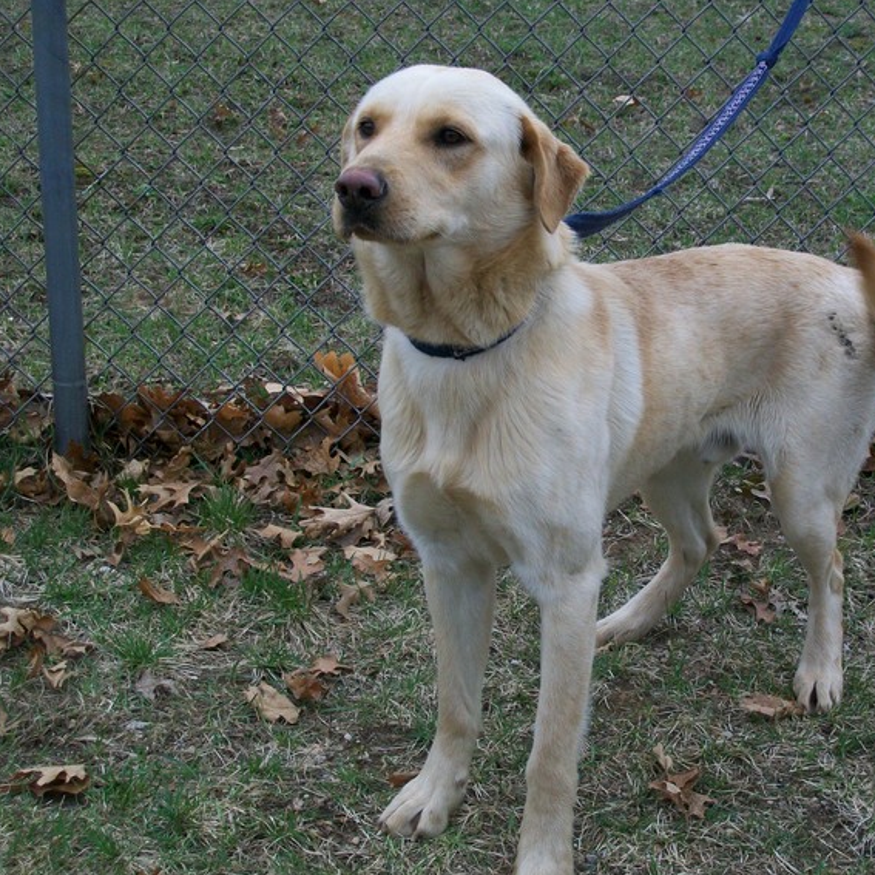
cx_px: 577
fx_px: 1916
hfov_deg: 25.6
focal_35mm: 67
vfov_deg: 25.7
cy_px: 437
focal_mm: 9.4
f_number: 3.3
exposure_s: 1/320
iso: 64
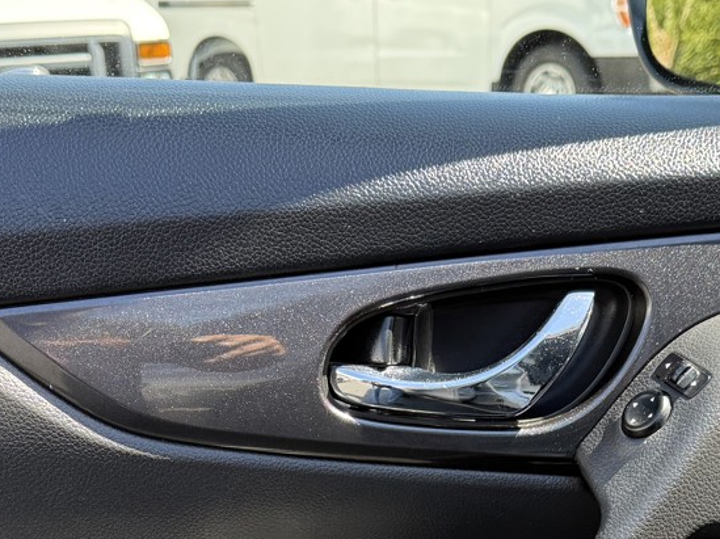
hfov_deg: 27.8
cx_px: 340
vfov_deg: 19.1
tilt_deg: -26.2
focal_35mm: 70
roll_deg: +4.8
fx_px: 1455
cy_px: 738
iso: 100
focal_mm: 6.76
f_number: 1.78
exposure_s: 1/295
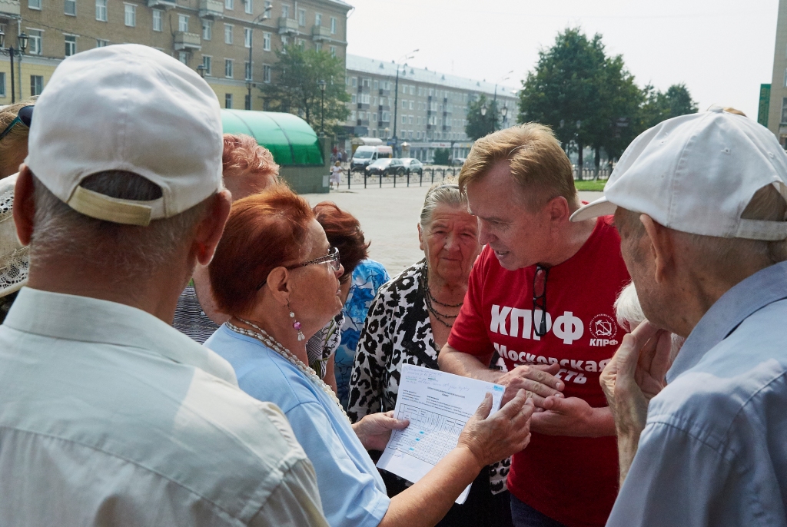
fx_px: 854
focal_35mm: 39
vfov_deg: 34.3
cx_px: 394
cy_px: 264
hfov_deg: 49.5
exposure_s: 1/3200
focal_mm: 26
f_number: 8
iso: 1600
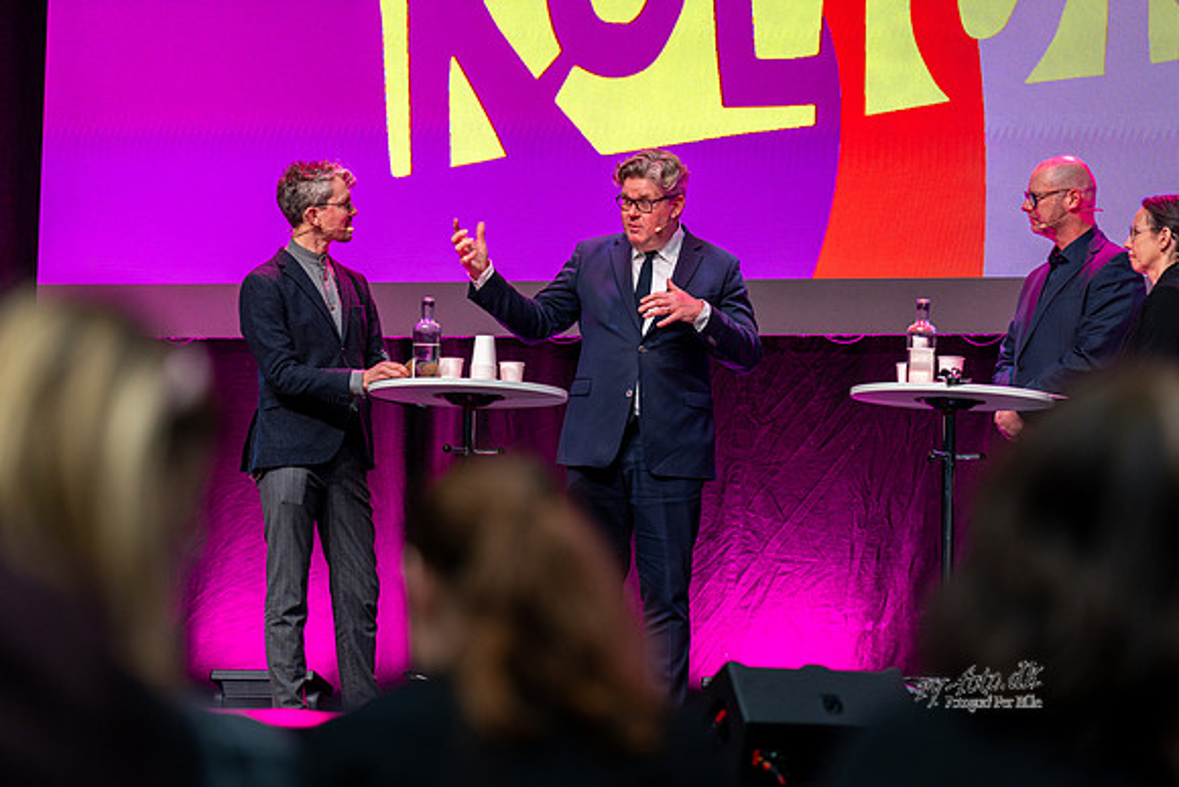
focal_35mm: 137
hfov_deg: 15.0
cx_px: 590
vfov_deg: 10.0
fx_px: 4488
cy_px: 394
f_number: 2.8
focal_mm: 137
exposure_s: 1/160
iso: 500
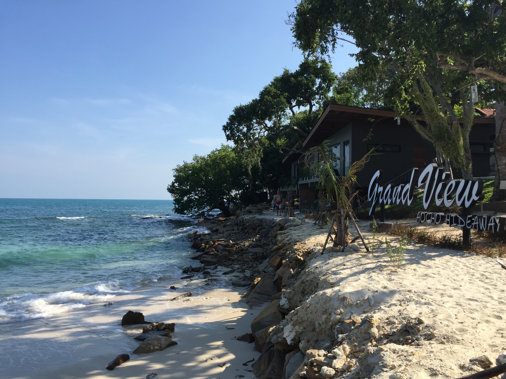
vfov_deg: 48.2
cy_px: 190
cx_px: 253
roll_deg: -1.1
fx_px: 424
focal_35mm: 29
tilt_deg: +1.8
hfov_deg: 61.7
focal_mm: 4.15
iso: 32
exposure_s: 1/1464
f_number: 2.2
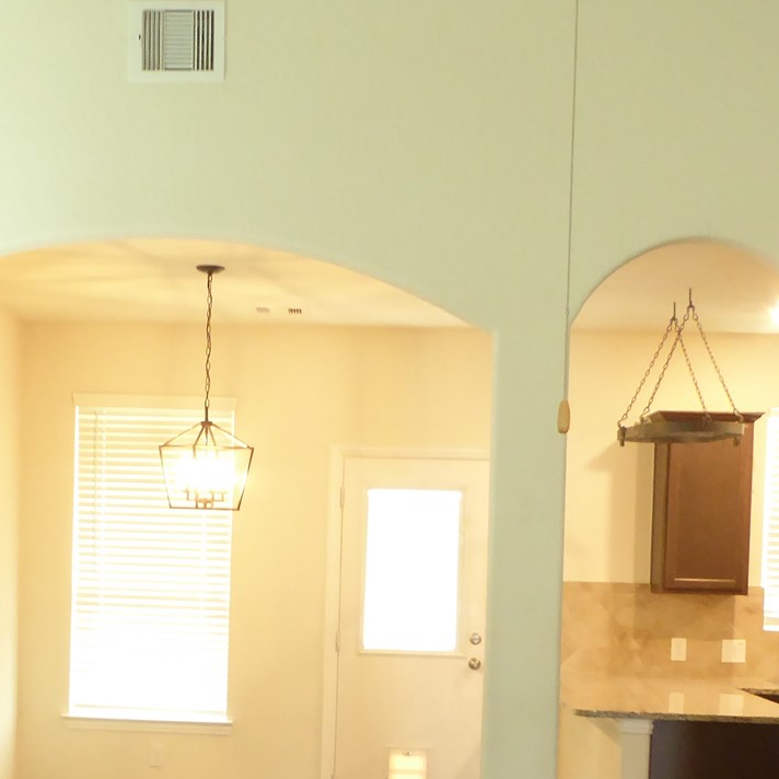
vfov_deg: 27.5
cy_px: 651
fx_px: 1553
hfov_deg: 27.9
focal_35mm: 61
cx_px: 229
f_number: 3.3
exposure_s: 1/10
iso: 400
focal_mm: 4.3
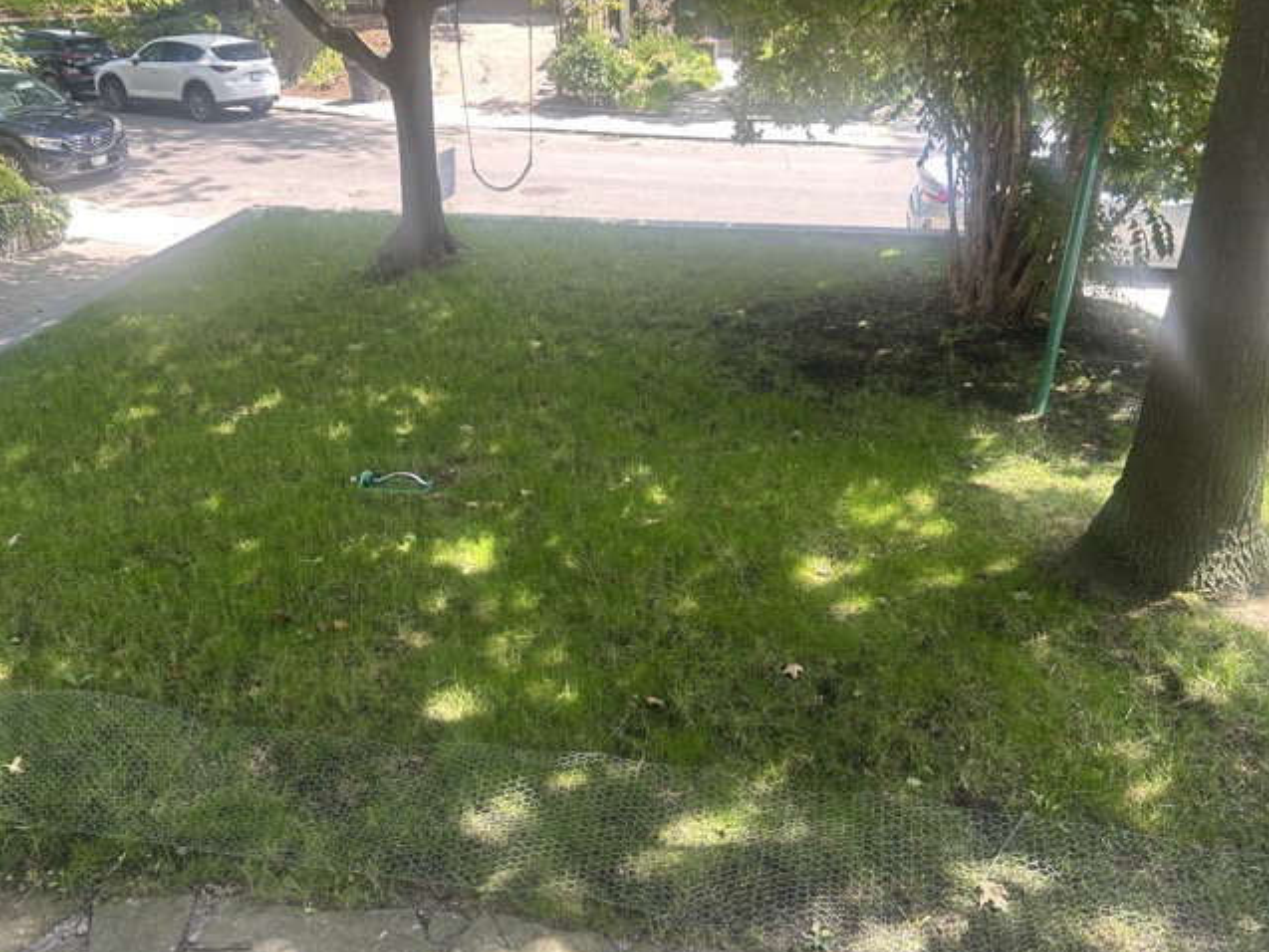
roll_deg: +2.8
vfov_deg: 45.3
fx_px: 1137
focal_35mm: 31
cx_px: 564
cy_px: 402
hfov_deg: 58.2
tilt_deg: -21.3
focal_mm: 5.7
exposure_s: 1/192
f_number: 1.5
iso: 40
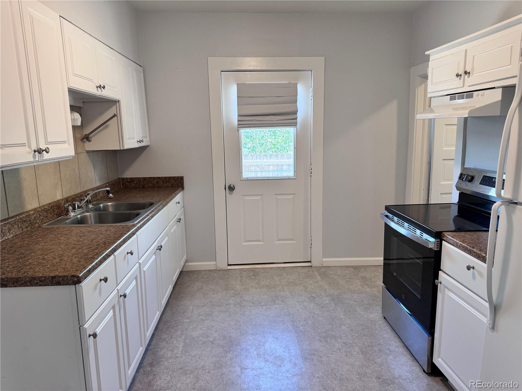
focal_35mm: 24
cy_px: 196
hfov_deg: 71.6
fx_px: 362
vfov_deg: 56.8
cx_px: 261
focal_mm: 6.76
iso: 100
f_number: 1.78
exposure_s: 1/120
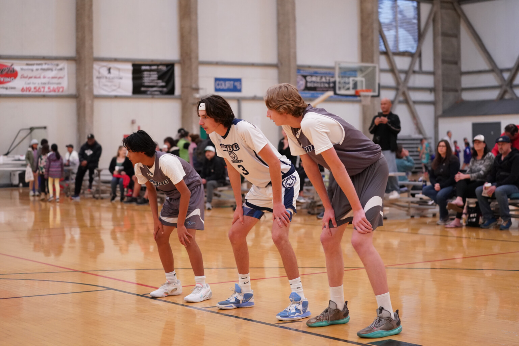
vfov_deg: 19.5
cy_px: 173
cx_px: 260
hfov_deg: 28.8
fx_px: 1009
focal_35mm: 70
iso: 5000
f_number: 2.8
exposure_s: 1/800
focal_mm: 70
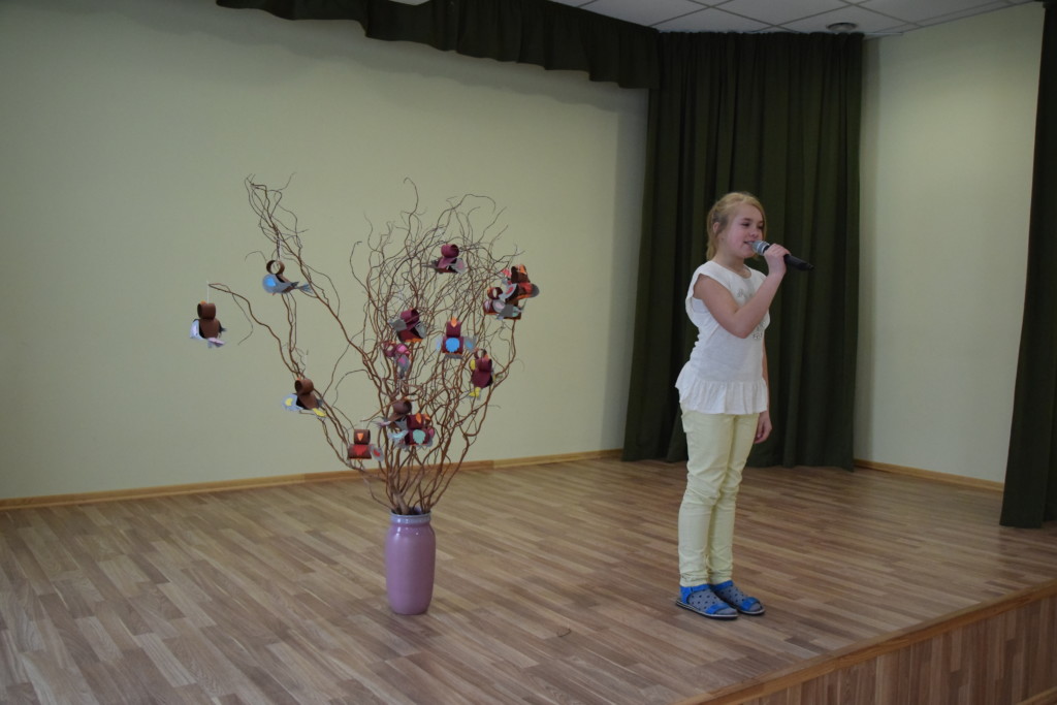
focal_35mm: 32
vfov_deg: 41.7
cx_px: 528
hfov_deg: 59.5
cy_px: 352
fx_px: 925
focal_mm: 21
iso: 2800
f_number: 3.8
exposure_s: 1/500
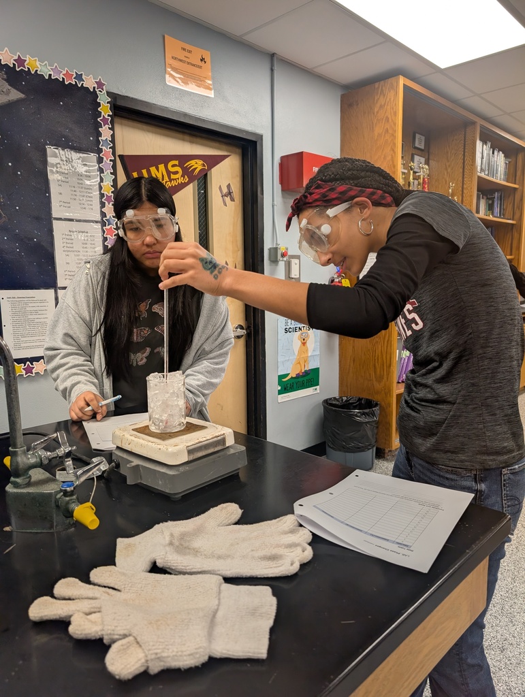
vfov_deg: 71.5
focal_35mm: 24
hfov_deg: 56.9
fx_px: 484
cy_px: 348
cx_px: 262
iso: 39
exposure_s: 1/60
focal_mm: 6.9
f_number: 1.68
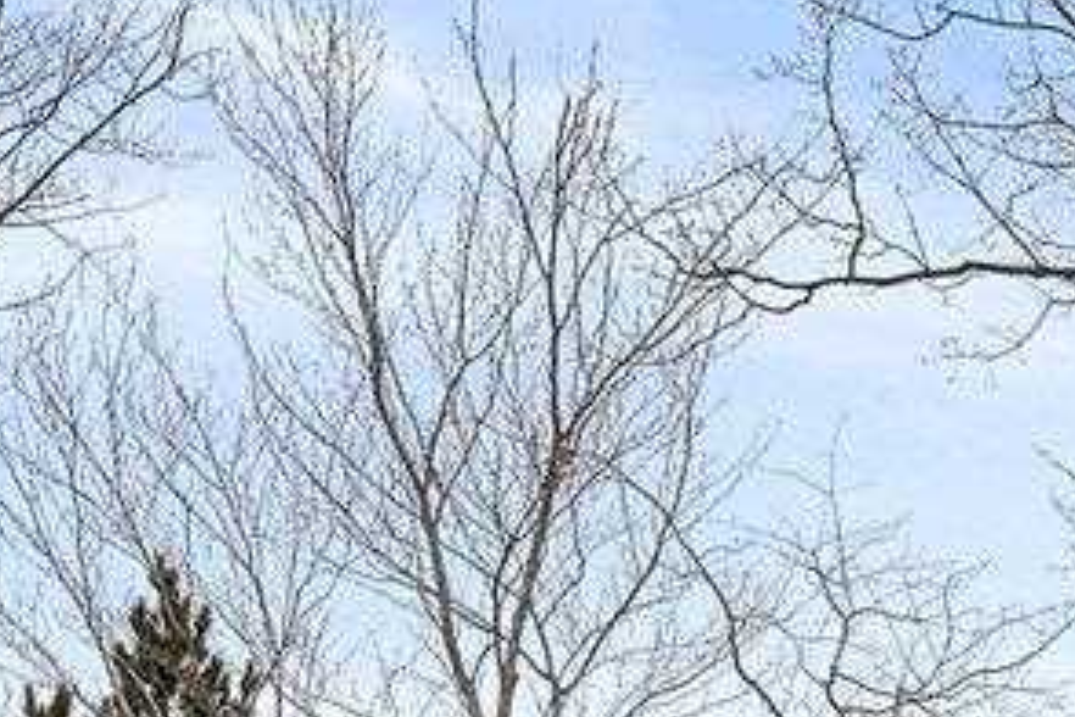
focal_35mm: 284
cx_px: 3284
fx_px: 8476
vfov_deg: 4.7
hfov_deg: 6.6
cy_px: 1871
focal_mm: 40.7
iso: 320
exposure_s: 1/125
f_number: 5
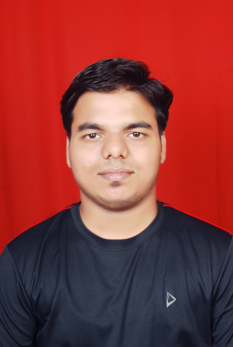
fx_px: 610
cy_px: 174
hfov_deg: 21.6
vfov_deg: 31.9
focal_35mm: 63
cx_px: 116
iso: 200
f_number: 10
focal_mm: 42
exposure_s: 1/125
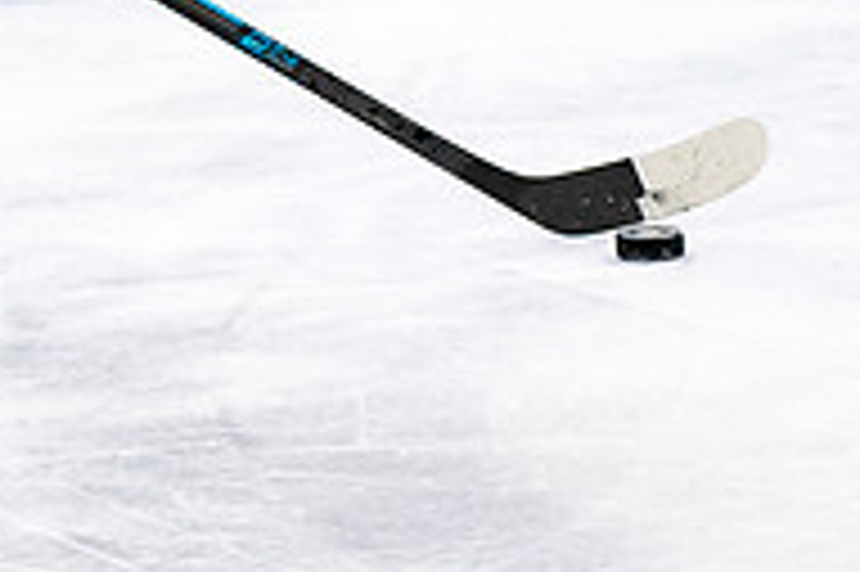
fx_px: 17519
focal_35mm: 734
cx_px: -511
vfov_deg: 1.9
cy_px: -618
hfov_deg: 2.8
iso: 2000
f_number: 3.5
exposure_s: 1/800
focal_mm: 78
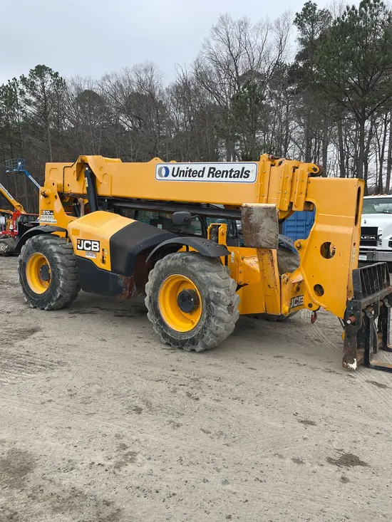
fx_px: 392
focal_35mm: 26
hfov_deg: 53.1
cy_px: 261
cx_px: 196
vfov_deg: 67.3
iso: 32
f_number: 1.6
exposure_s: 1/506
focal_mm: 4.2
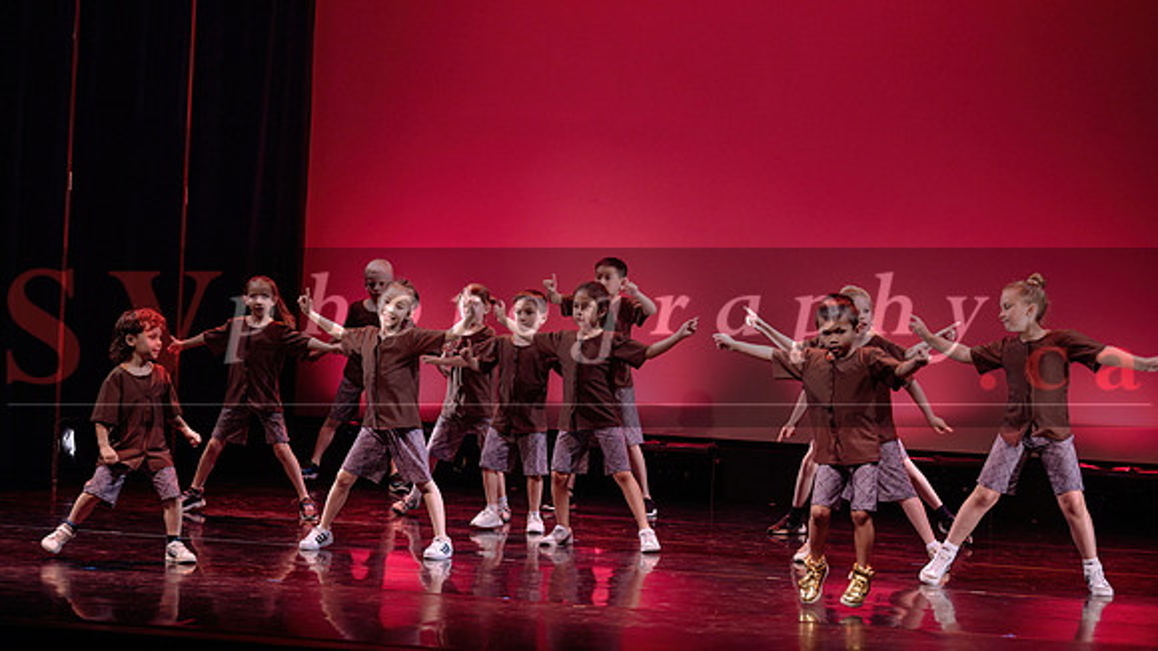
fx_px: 3152
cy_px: 265
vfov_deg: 11.8
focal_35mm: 103
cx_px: 579
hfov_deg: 20.8
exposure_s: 1/320
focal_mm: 98
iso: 1600
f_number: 2.8
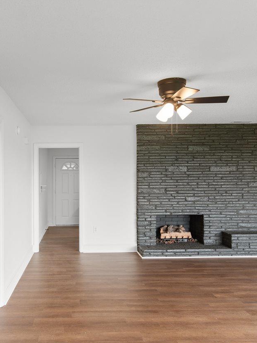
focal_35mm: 28
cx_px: 74
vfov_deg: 63.5
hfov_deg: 48.4
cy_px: 173
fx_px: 277
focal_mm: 13
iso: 100
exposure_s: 1/5
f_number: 5
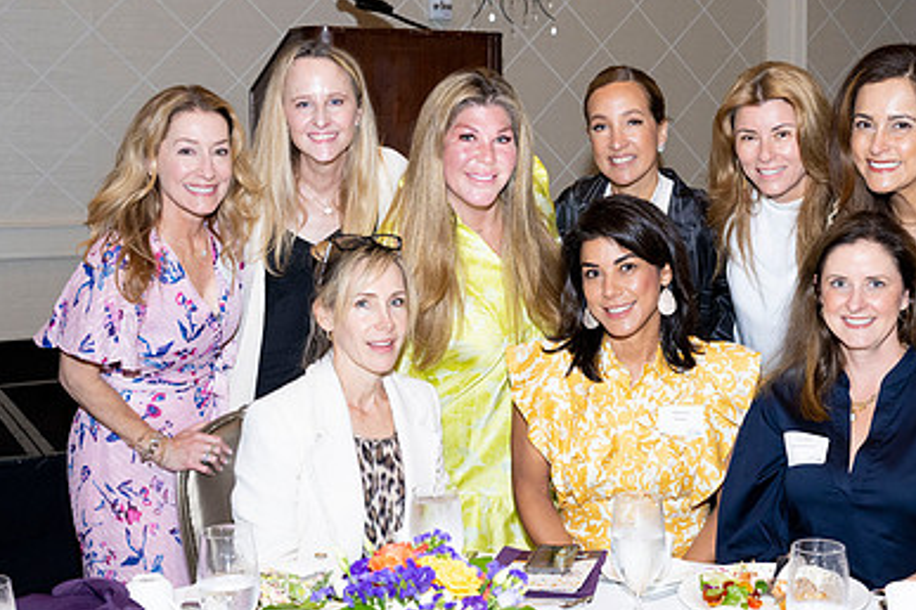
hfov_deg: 36.6
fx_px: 1374
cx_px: 585
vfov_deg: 25.1
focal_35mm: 54
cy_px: 278
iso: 1000
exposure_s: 1/160
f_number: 5.6
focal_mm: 36
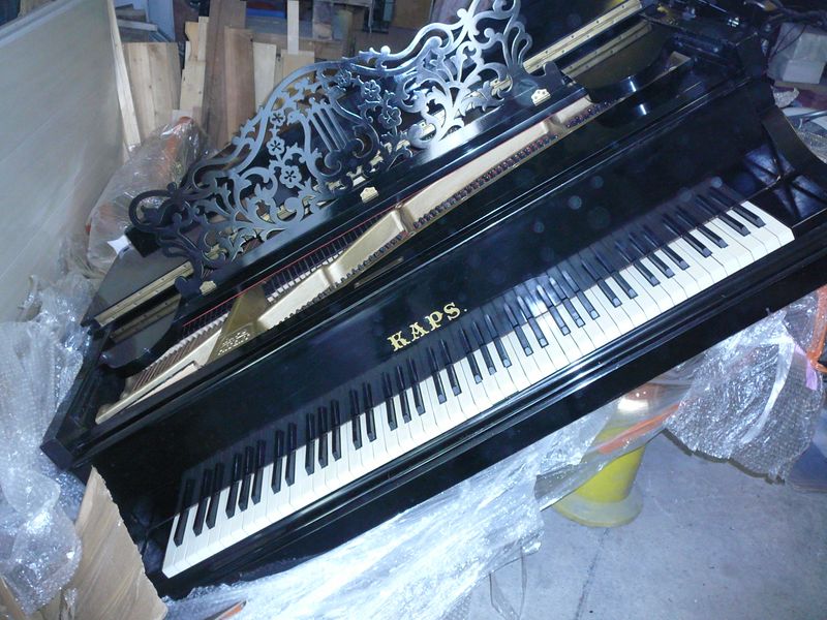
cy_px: 310
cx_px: 414
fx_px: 836
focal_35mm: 35
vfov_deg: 40.7
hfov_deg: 52.6
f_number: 2.8
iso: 250
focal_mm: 5.2
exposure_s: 1/30
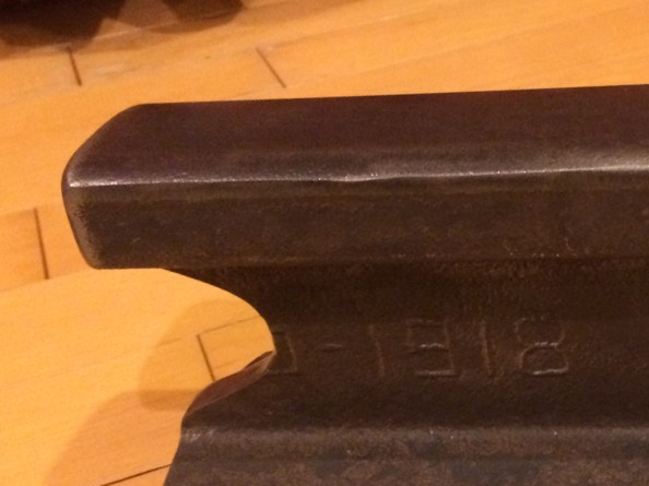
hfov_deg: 28.0
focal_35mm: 66
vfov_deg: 22.0
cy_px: 369
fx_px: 1237
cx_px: 617
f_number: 2.2
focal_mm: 4.12
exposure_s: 1/15
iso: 500
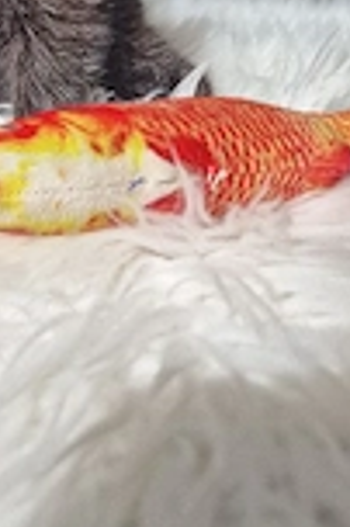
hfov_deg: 19.9
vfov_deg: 30.6
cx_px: -94
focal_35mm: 63
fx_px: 921
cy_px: 55
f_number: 1.8
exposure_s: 1/370
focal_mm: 6.4
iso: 50
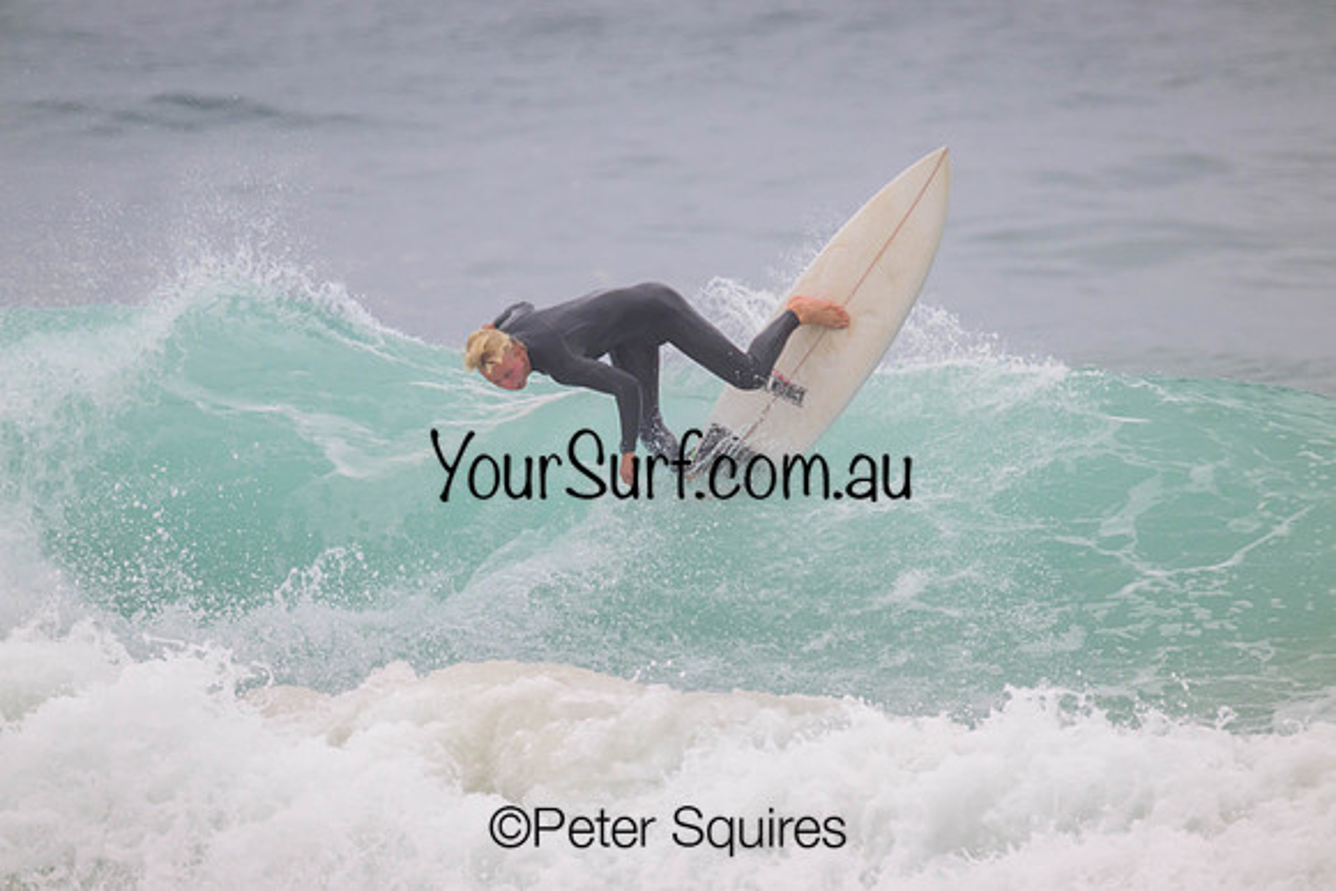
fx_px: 29694
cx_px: 668
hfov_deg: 2.6
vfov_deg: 1.7
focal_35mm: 800
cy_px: 446
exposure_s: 1/2000
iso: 800
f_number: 11
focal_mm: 800
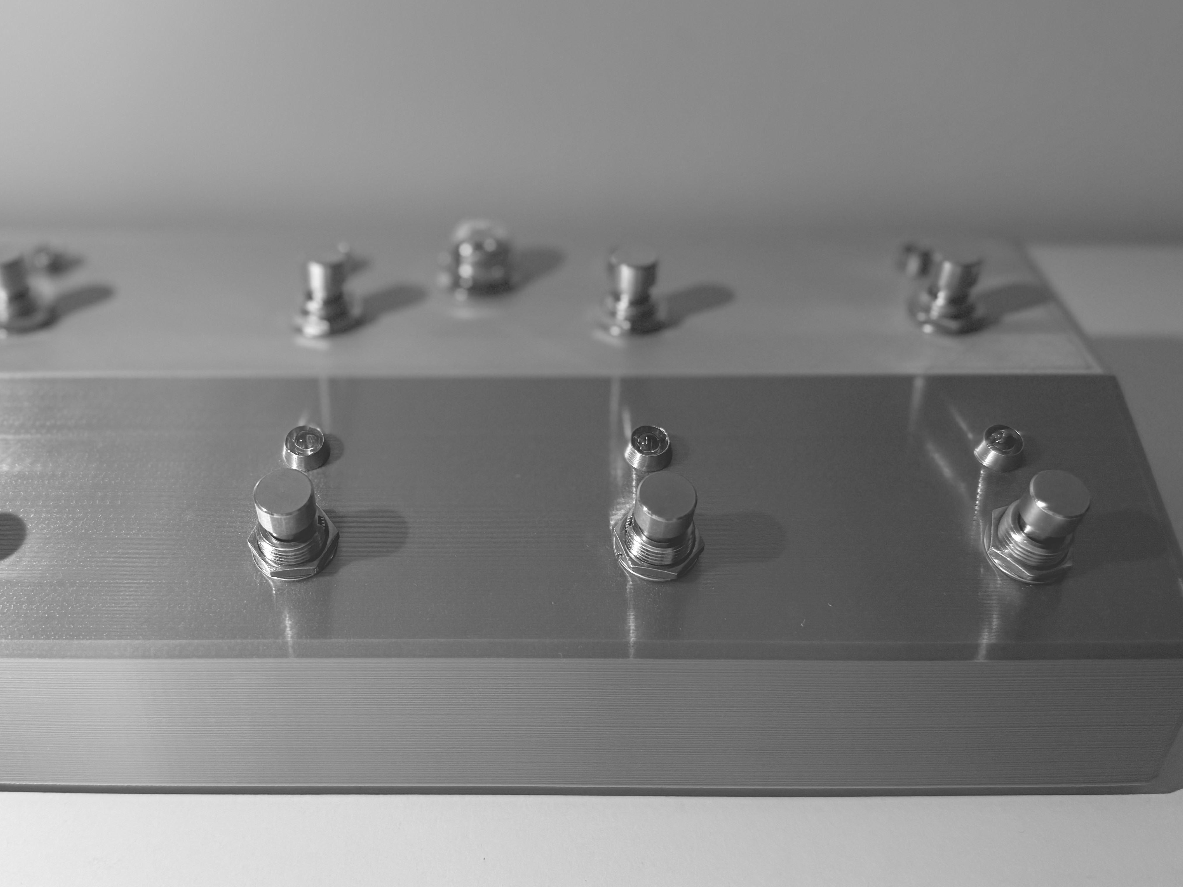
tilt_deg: -34.7
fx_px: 1162
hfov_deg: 53.7
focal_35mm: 34
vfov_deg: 41.8
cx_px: 485
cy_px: 414
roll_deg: +1.0
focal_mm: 6.76
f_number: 1.78
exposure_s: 1/120
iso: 250
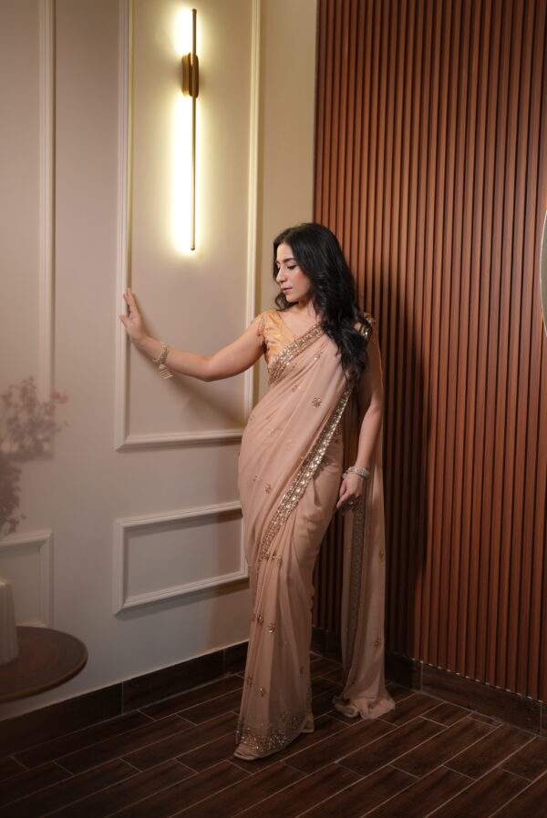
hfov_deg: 37.9
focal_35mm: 35
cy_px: 409
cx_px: 274
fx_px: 796
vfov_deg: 54.4
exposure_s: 1/125
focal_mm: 35
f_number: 1.8
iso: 250
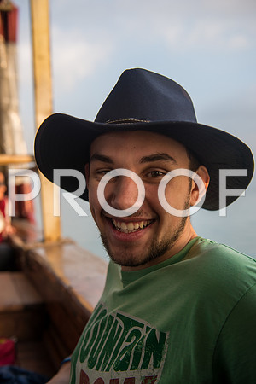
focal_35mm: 38
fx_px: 405
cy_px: 192
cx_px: 128
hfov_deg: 35.1
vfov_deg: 50.7
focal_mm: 38
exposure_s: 1/250
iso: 100
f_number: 2.8
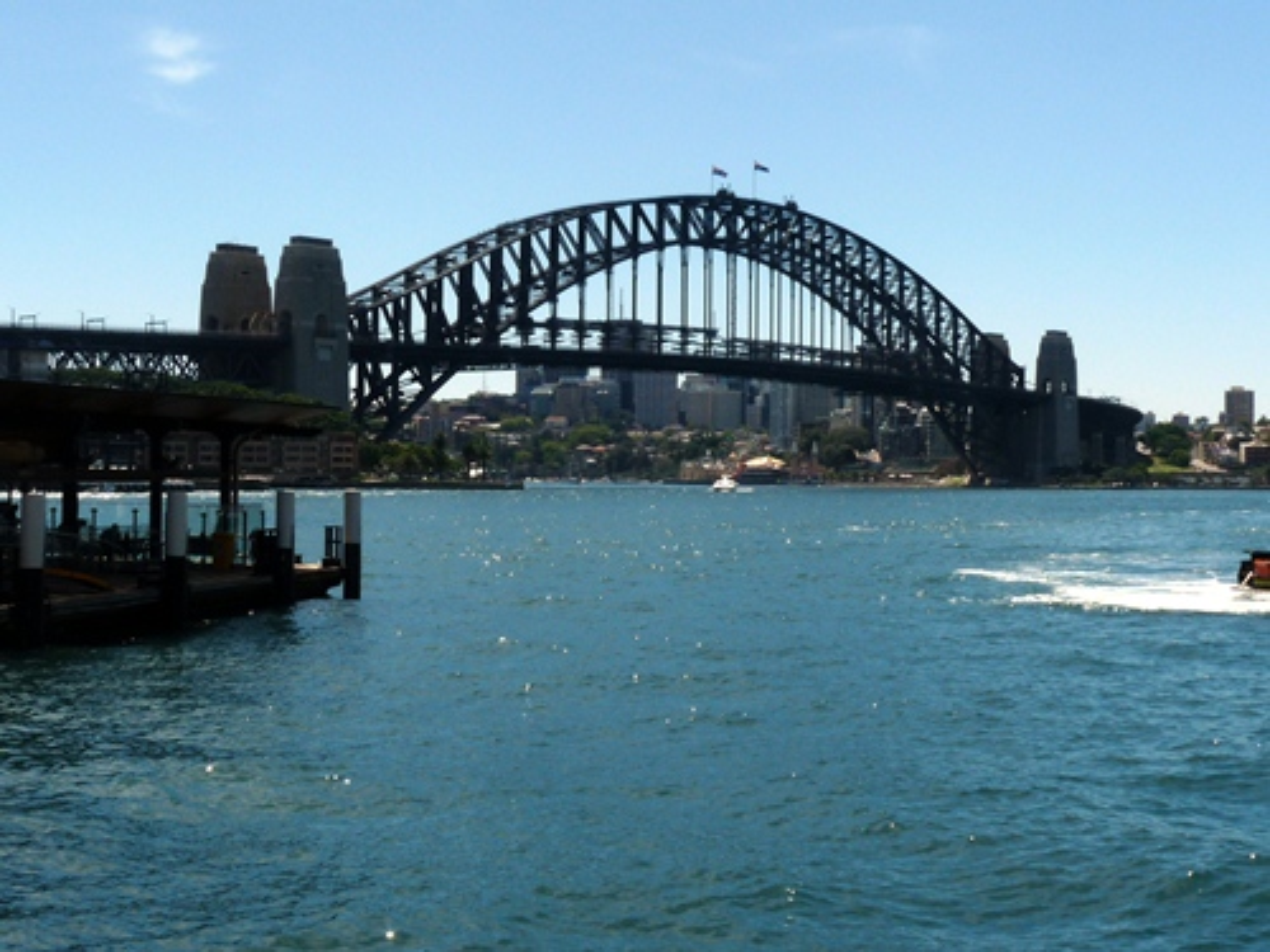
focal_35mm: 58
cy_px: 476
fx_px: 2128
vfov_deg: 25.2
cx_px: 635
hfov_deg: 33.2
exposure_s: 1/500
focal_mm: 7.2
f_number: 7.1
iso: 100
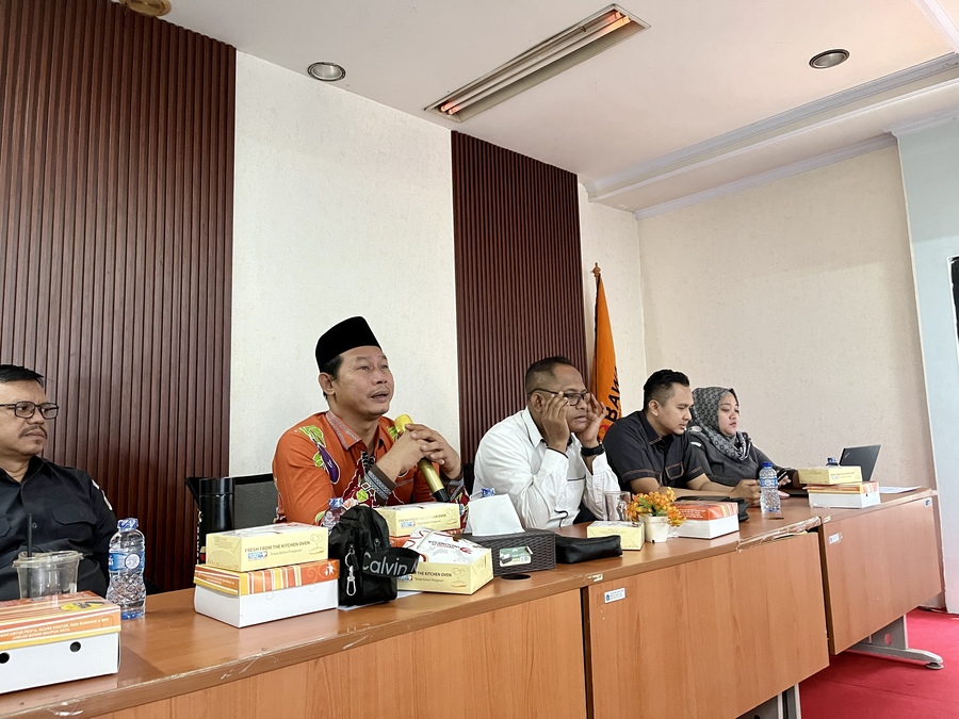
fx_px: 720
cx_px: 480
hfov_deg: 67.3
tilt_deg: +5.9
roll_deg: +1.5
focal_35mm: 26
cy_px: 360
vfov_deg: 53.1
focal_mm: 5.1
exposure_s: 1/50
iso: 500
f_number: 1.6
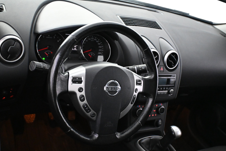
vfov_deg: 33.5
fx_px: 250
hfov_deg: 48.6
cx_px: 108
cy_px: 82
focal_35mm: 40
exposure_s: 1/60
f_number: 4.2
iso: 8000
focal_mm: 24.5
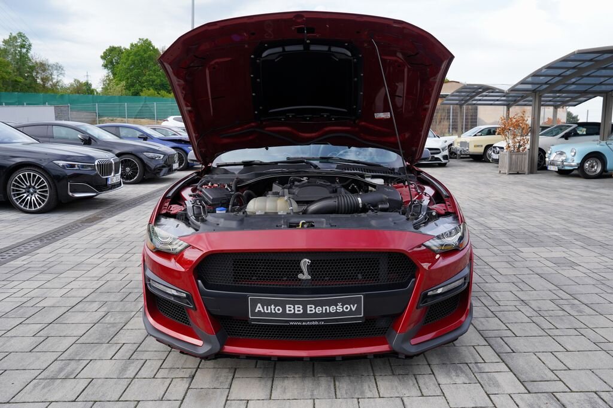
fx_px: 443
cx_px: 306
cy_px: 204
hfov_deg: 69.4
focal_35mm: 26
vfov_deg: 49.5
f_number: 5.6
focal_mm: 26
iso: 100
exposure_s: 1/125
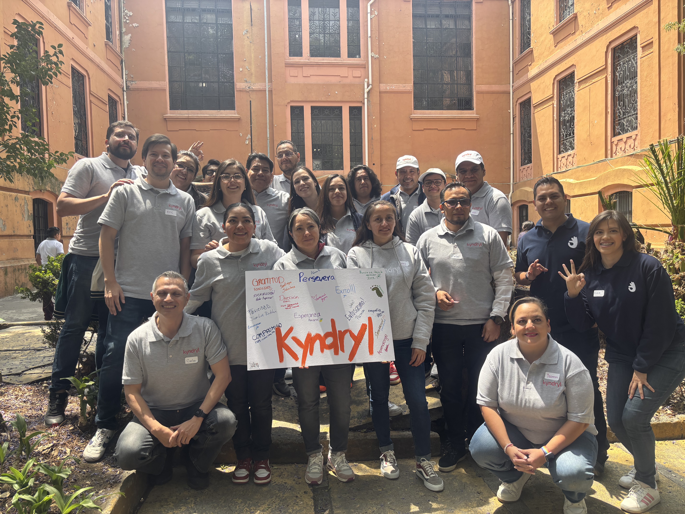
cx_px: 342
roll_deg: +0.5
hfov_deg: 67.3
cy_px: 257
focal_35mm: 26
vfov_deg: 53.1
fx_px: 515
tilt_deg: -2.9
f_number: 1.6
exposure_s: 1/475
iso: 50
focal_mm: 5.96
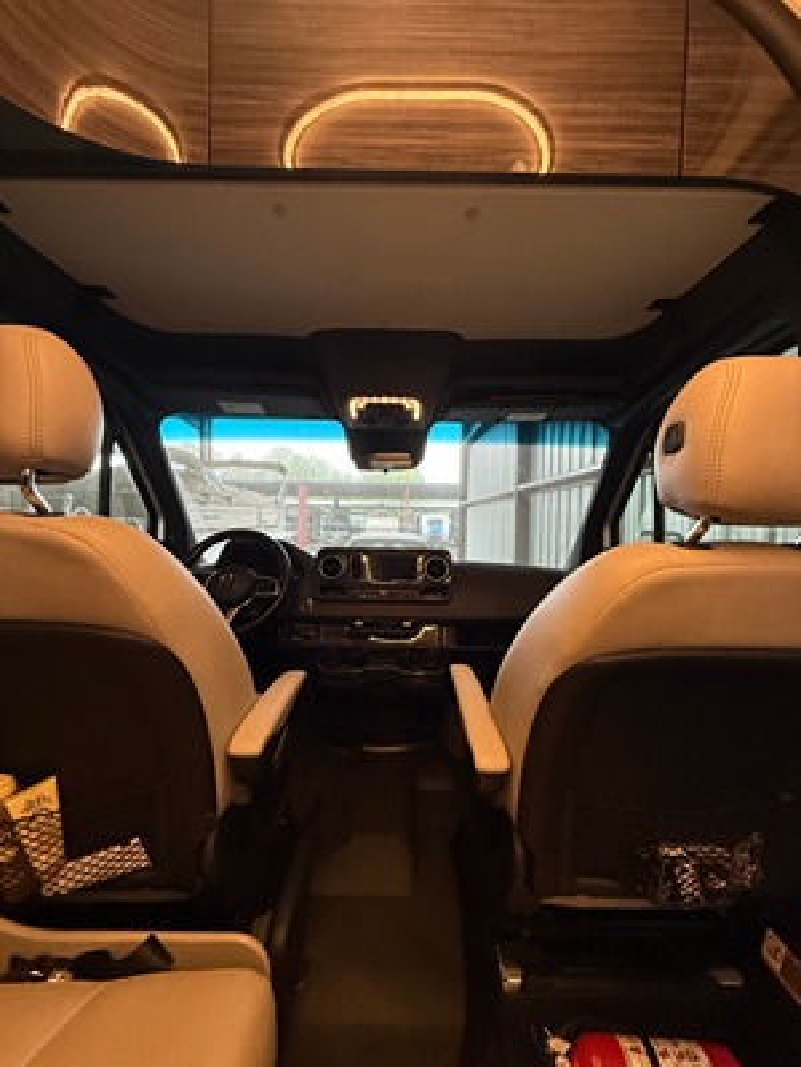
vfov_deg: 102.1
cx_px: 400
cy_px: 534
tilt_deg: -0.4
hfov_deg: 85.7
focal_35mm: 14
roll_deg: -1.1
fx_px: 432
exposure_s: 1/99
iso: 250
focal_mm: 2.22
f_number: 2.2
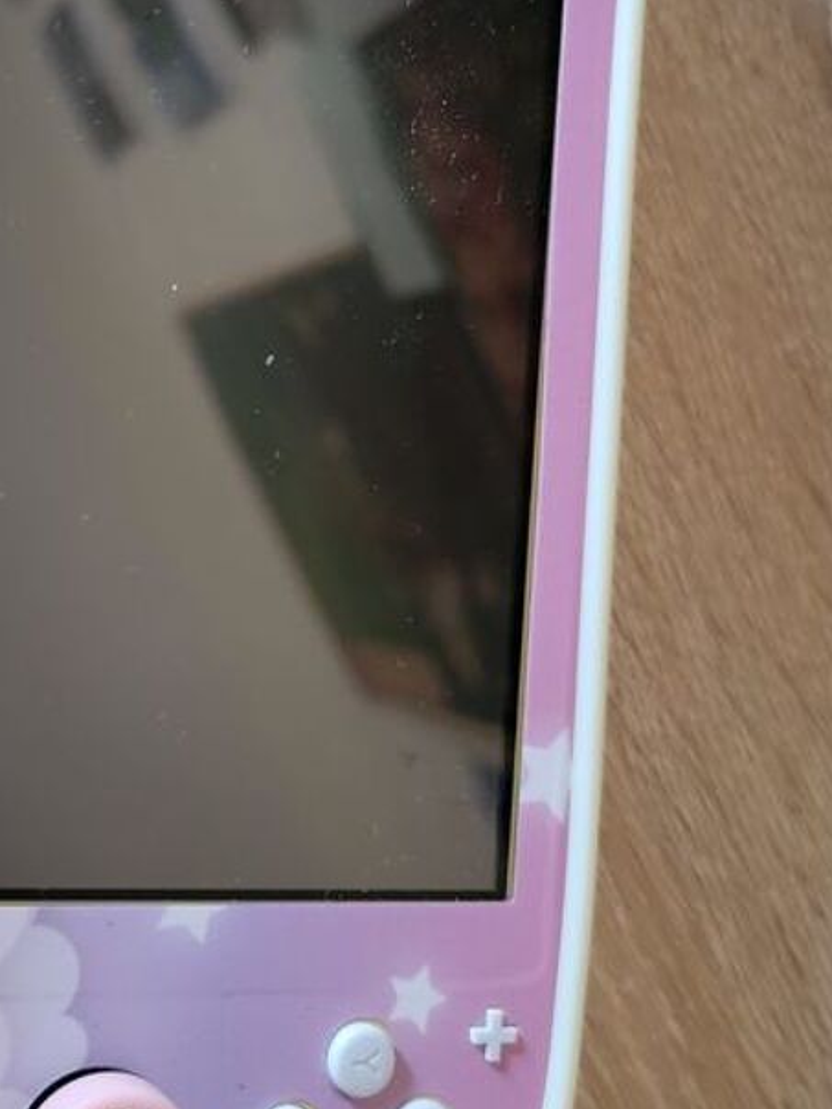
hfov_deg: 27.1
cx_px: 198
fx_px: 1698
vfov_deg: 36.0
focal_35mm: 53
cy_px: 427
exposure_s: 1/24
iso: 500
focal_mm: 6.7
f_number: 1.8
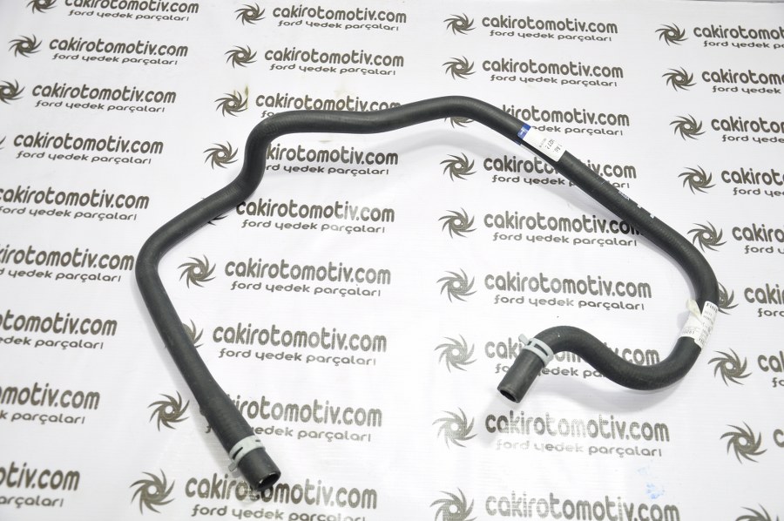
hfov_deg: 53.2
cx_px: 392
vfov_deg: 36.8
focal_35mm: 36
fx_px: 783
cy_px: 260
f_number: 4
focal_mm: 24
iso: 200
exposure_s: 1/15
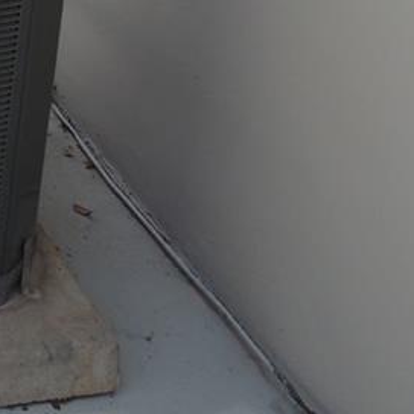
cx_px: -297
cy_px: -122
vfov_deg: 19.9
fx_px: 1082
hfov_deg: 18.0
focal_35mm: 80
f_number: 3
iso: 100
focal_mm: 4.3
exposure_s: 1/800
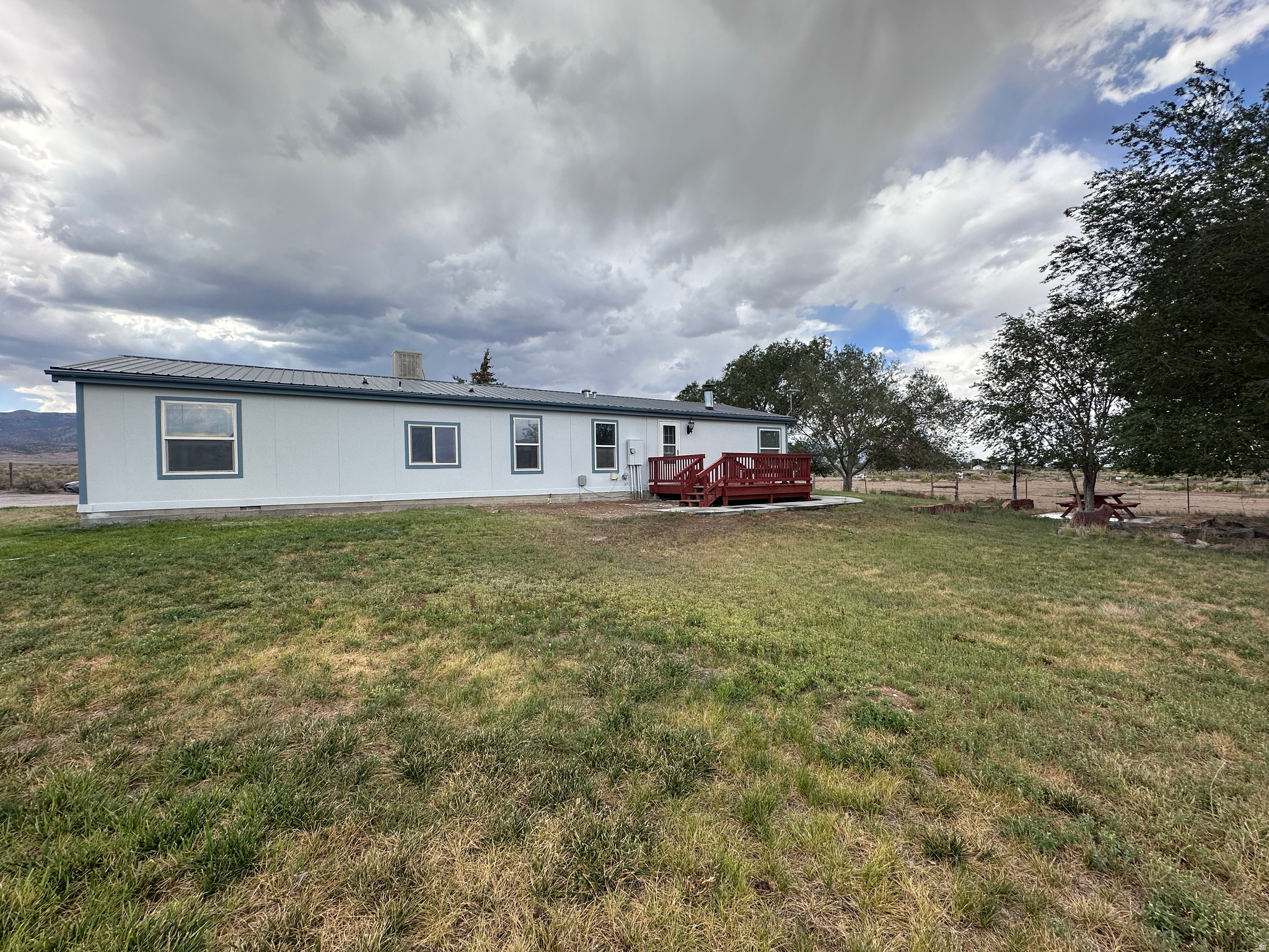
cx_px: 634
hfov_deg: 102.1
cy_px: 476
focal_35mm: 14
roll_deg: +0.1
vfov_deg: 85.7
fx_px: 513
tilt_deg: -0.6
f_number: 2.2
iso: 50
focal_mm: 2.22
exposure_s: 1/1171
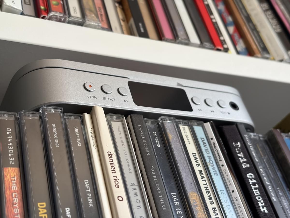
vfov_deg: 28.0
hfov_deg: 36.8
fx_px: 436
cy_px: 109
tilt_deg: +33.6
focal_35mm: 52
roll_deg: +18.4
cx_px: 145
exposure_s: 1/60
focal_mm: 5.96
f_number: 1.6
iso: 160
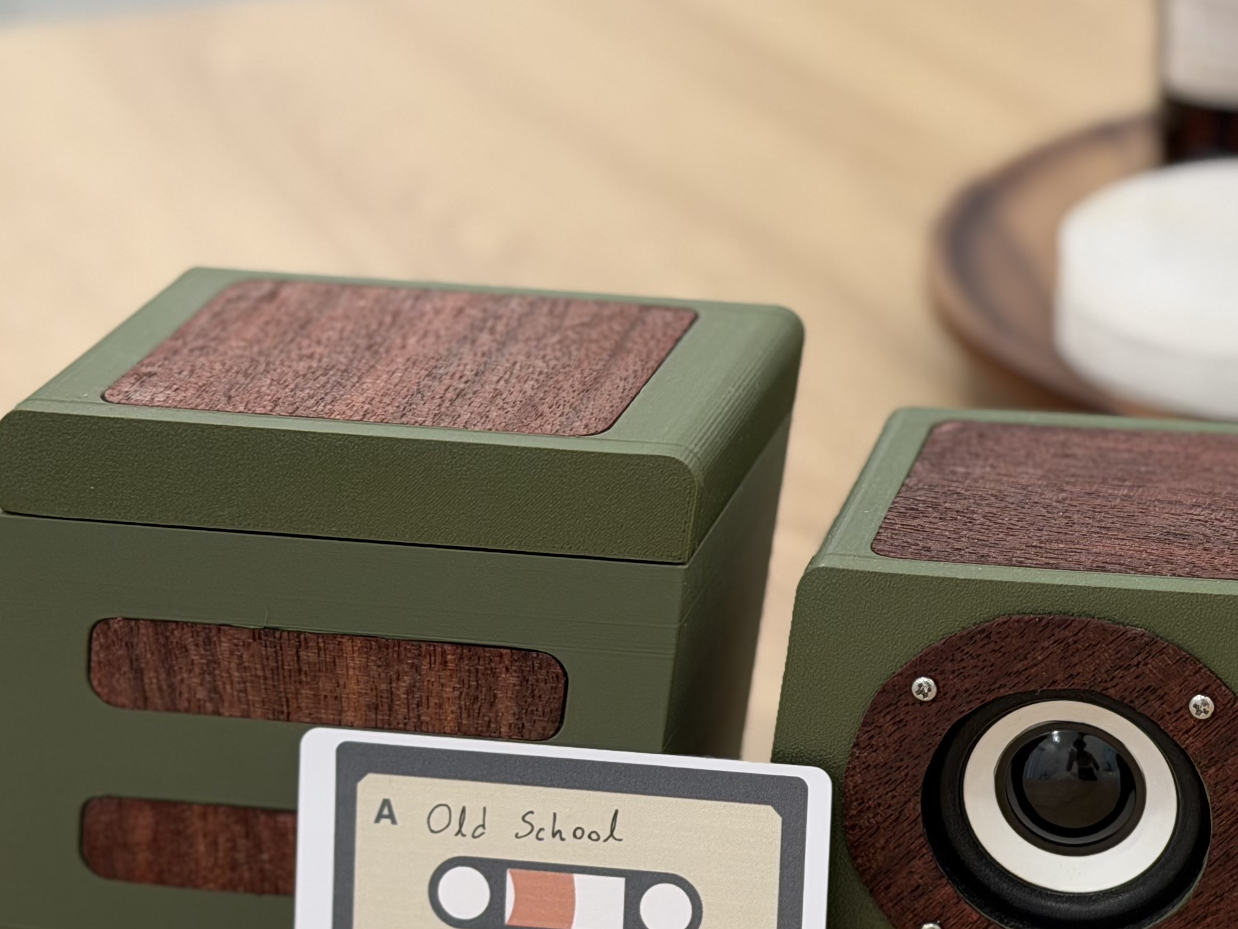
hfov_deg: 20.0
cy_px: 715
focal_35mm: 96
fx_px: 3433
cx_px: 1116
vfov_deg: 15.3
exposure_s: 1/60
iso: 125
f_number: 1.78
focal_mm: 6.76
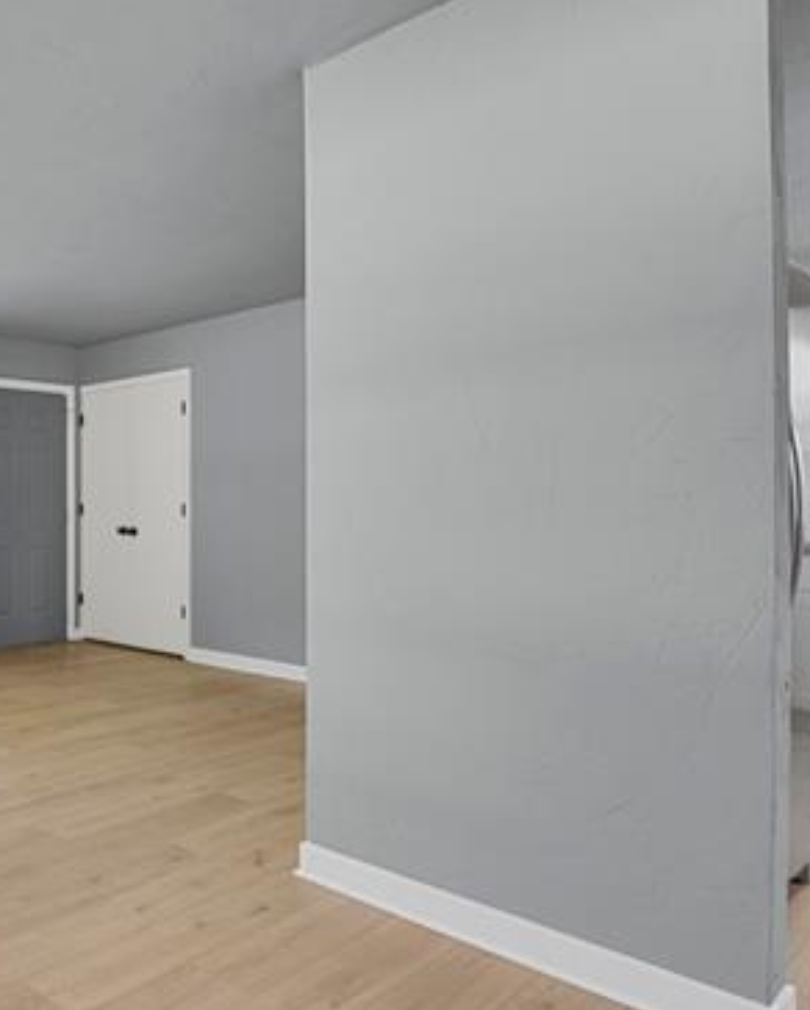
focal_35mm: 28
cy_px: 499
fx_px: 838
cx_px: 97
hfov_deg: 47.0
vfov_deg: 62.2
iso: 250
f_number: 8
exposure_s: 1
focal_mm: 17
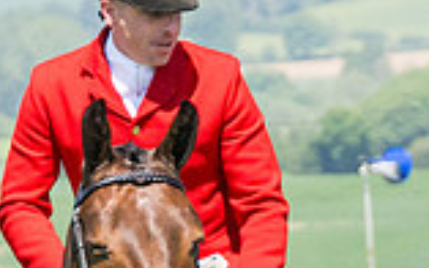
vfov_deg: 1.7
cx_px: 697
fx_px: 8824
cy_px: 636
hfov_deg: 2.8
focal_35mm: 755
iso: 400
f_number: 4
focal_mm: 98
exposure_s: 1/6400
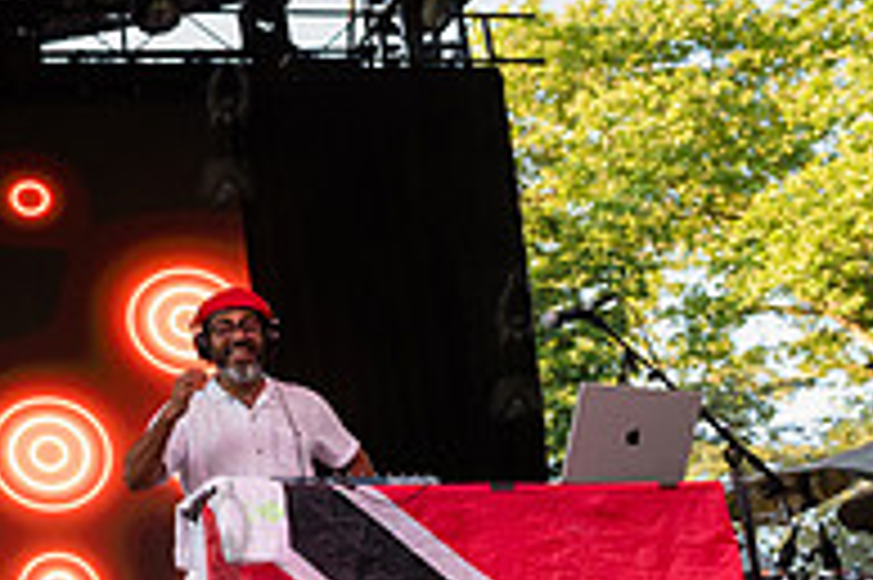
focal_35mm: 73
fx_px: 1769
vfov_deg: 18.6
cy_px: 339
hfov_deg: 23.4
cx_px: -356
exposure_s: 1/500
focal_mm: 24
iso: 1600
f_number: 4
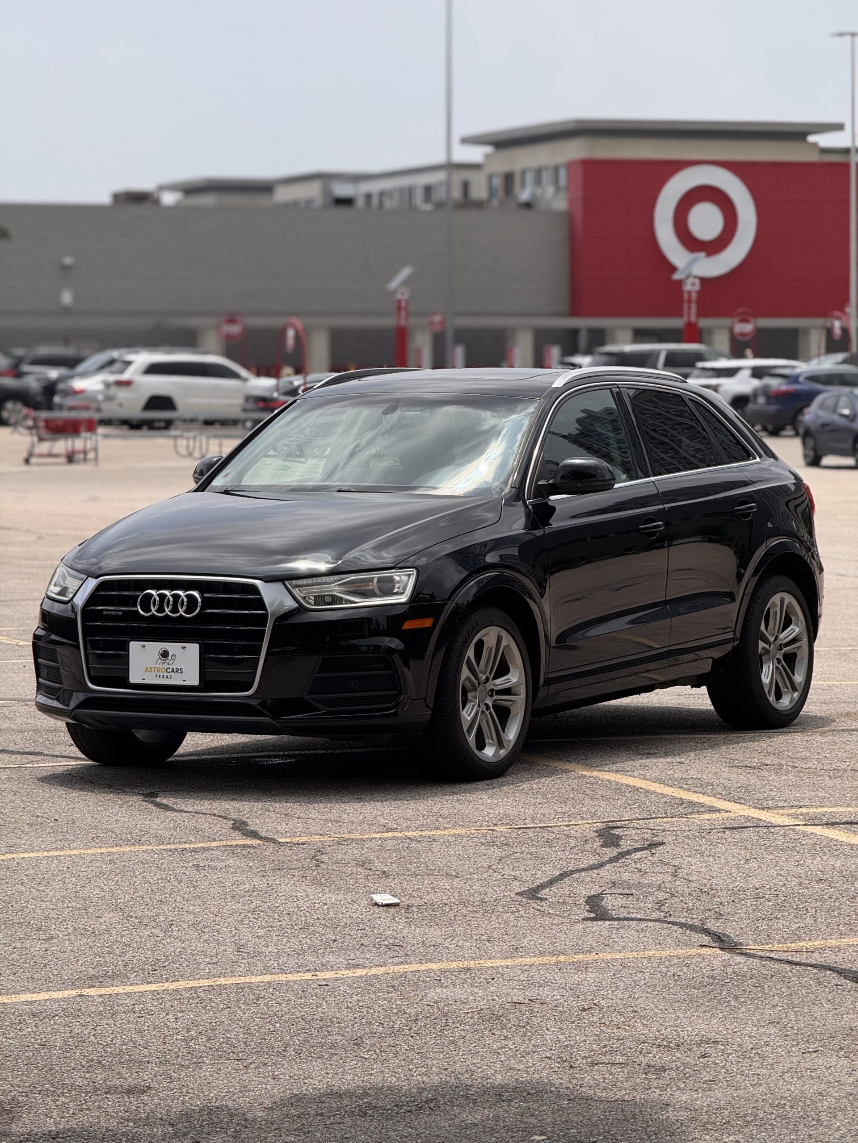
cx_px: 429
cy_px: 572
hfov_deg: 12.3
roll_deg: -0.6
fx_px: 3966
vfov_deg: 16.4
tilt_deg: -3.0
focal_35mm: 120
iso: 50
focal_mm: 15.66
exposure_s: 1/1969
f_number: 2.8
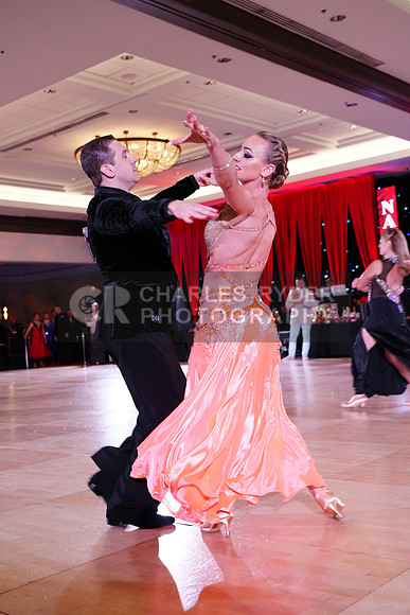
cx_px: 205
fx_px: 683
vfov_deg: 48.4
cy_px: 308
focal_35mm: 40
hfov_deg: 33.4
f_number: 4.5
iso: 2500
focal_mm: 40
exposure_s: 1/250
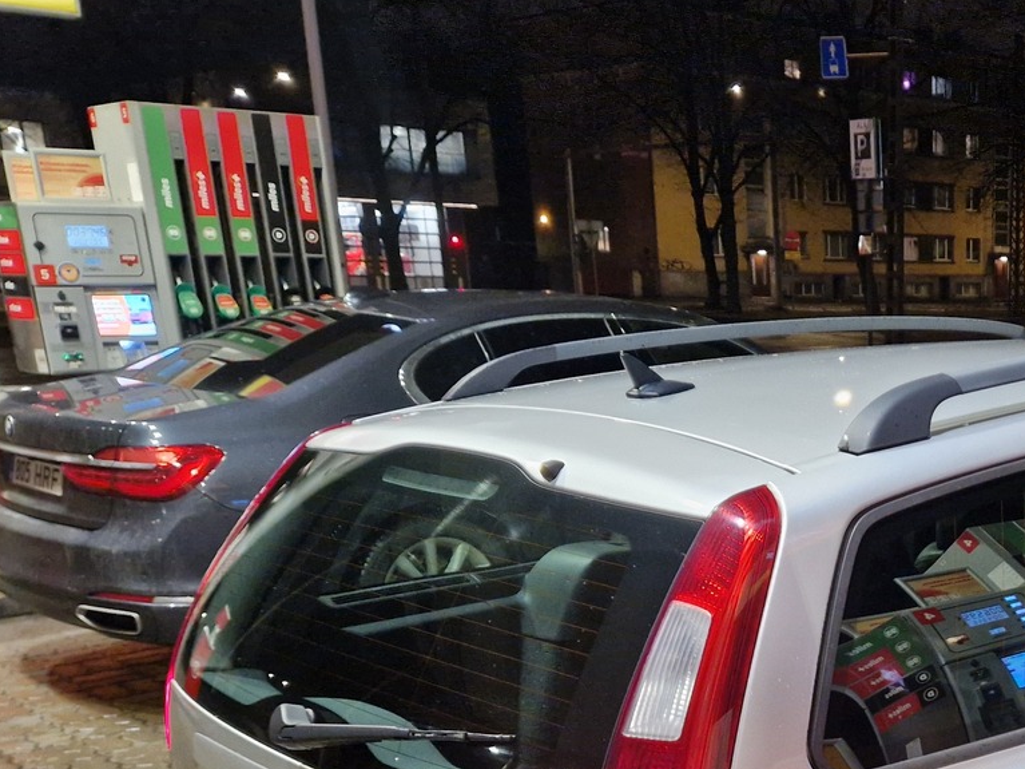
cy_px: 746
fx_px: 1421
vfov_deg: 28.6
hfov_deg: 36.4
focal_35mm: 48
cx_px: 978
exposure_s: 1/80
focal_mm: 5.4
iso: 1000
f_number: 1.8
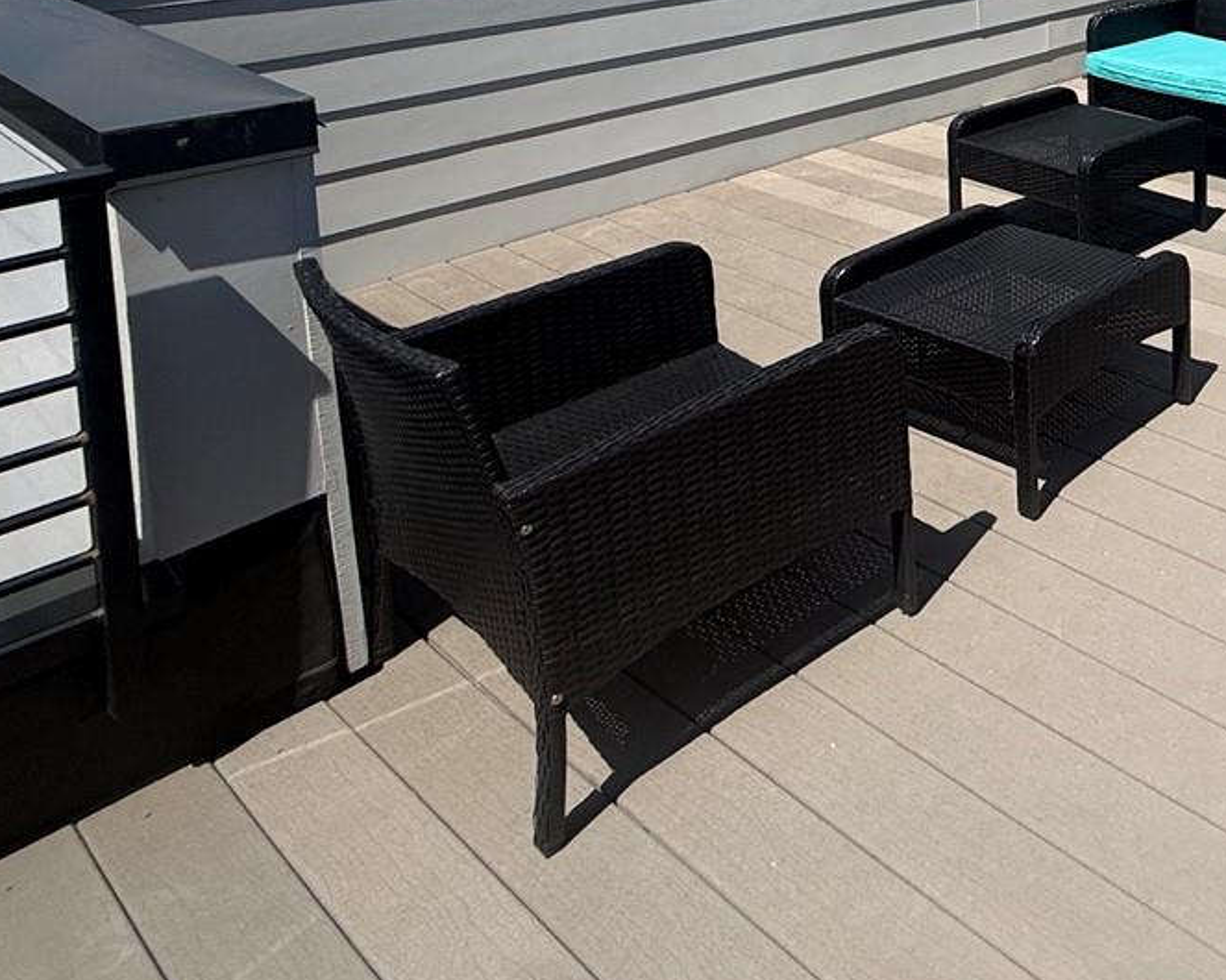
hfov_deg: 40.4
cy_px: -116
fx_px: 1197
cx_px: 1429
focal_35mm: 33
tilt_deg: -4.7
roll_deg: -0.6
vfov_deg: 36.9
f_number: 2.2
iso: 50
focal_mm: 2.22
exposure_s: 1/4149
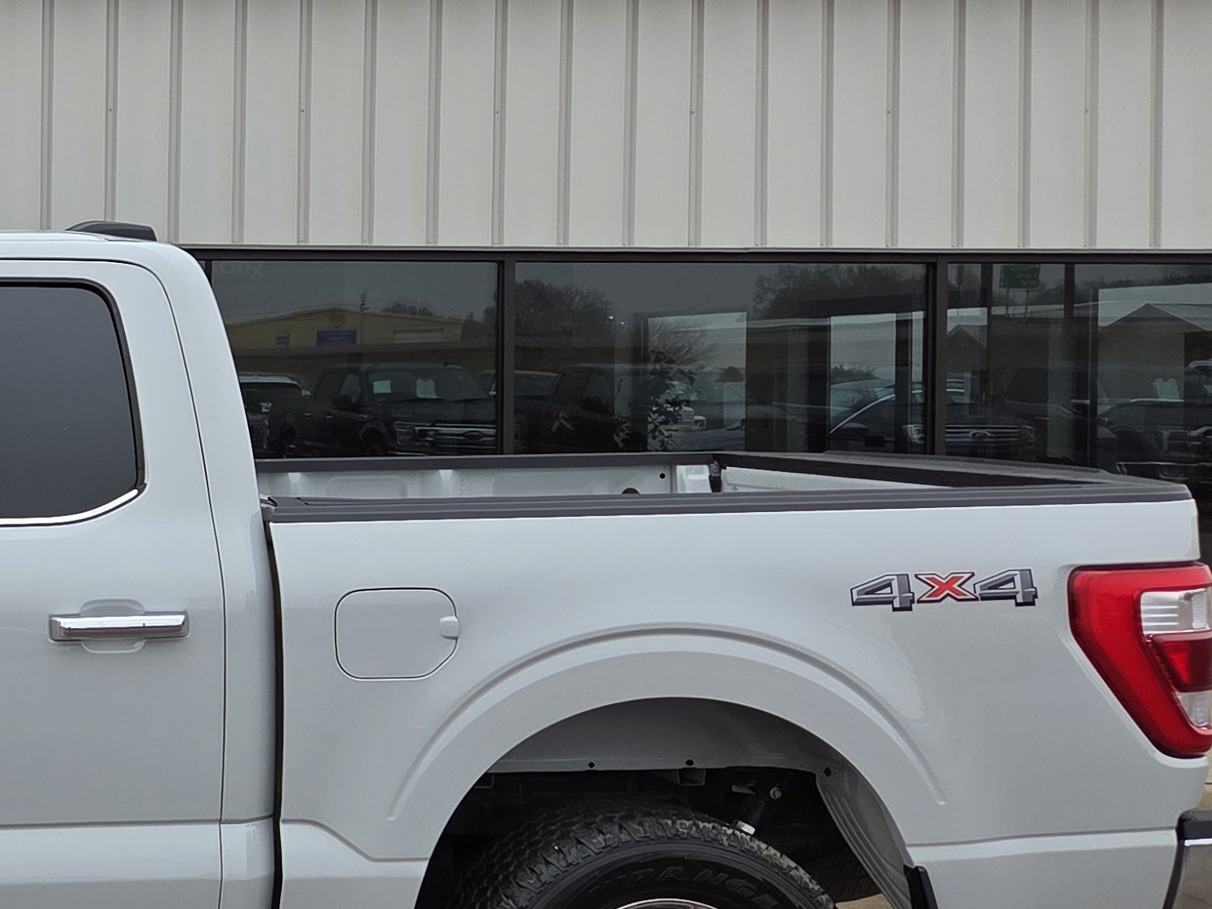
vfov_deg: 23.6
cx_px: -287
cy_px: 381
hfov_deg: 27.1
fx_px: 2171
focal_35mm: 62
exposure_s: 1/617
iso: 80
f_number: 1.8
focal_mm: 5.4
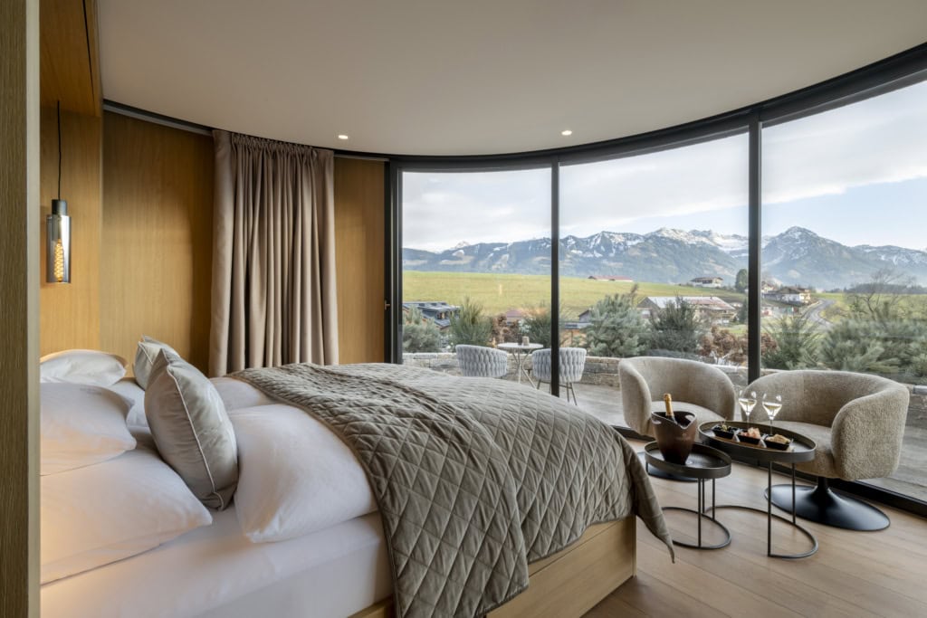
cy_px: 309
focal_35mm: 16
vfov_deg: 72.1
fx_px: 425
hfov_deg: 95.0
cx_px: 464
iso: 80
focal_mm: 16.5
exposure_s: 1/5
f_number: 14
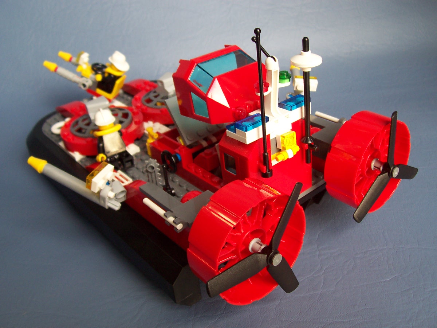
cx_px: 218
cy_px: 164
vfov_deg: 38.7
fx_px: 467
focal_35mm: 37
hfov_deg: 50.1
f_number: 2.8
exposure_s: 1/45
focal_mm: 5.6
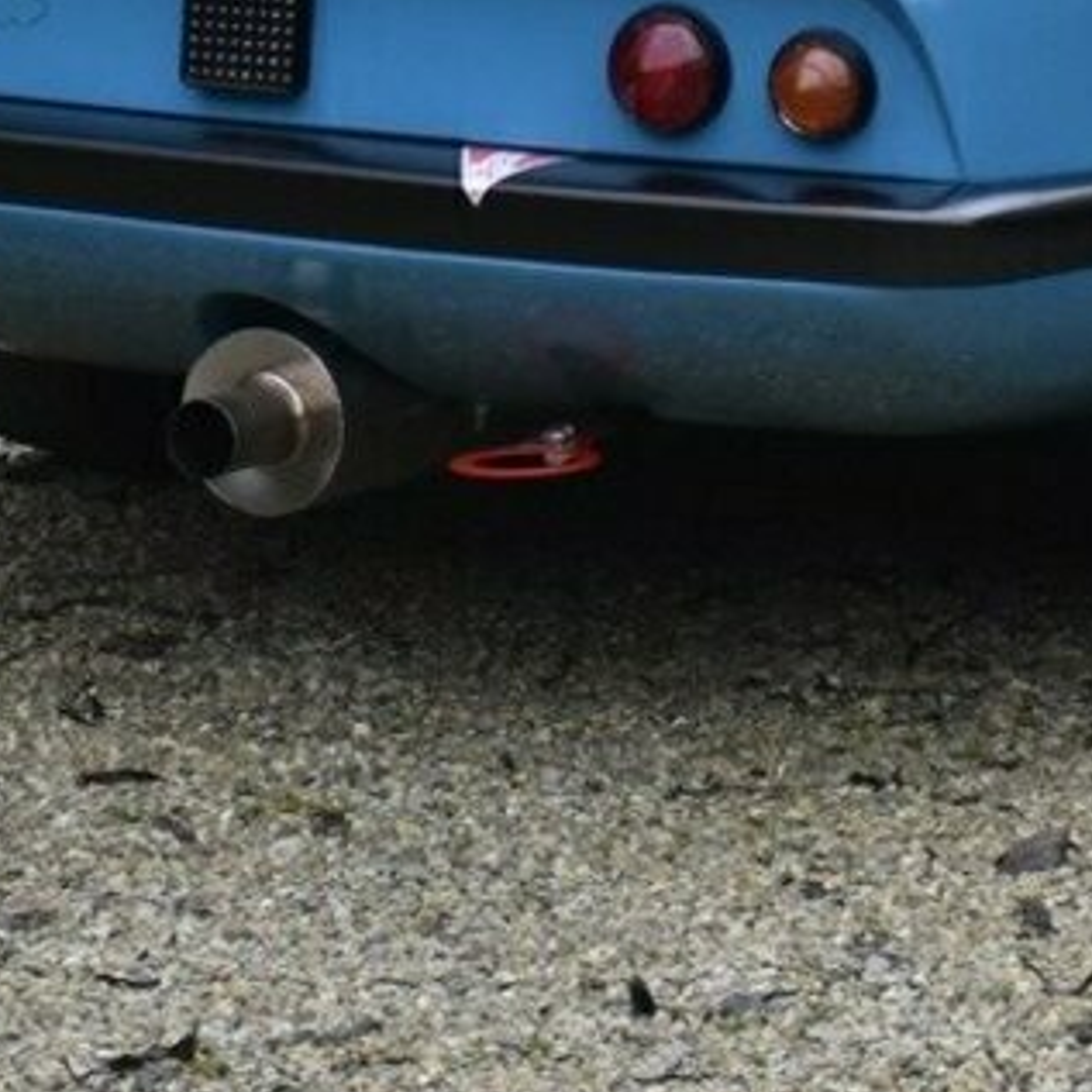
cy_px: -231
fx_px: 6888
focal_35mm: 193
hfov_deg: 9.0
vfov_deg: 9.0
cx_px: 1030
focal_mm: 40
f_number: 4.5
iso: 800
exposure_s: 1/160
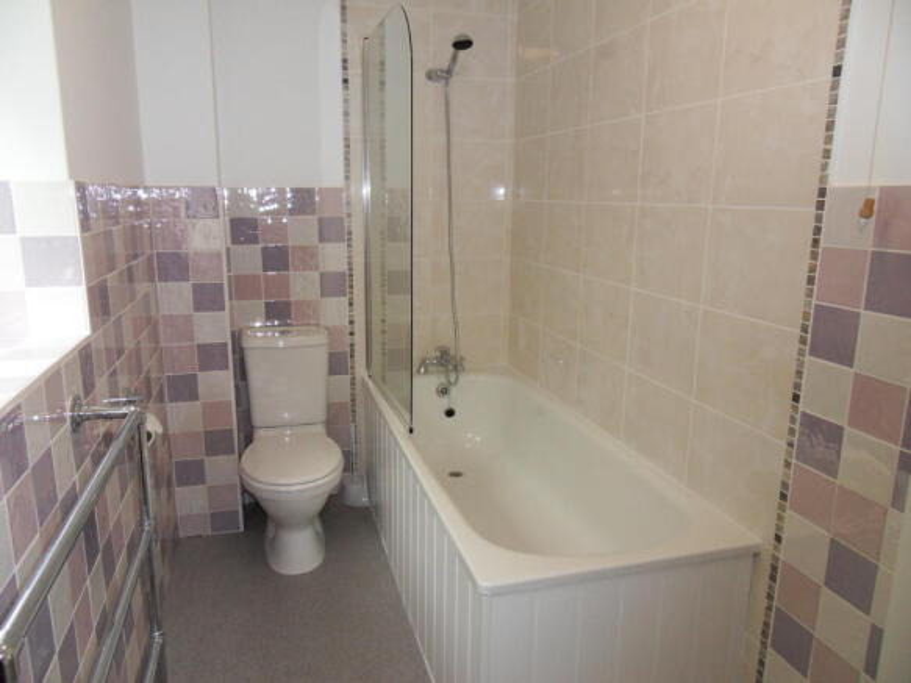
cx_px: 456
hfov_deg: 71.6
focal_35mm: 24
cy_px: 342
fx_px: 631
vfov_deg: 56.8
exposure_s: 1/30
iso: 200
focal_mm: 4.2
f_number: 3.3
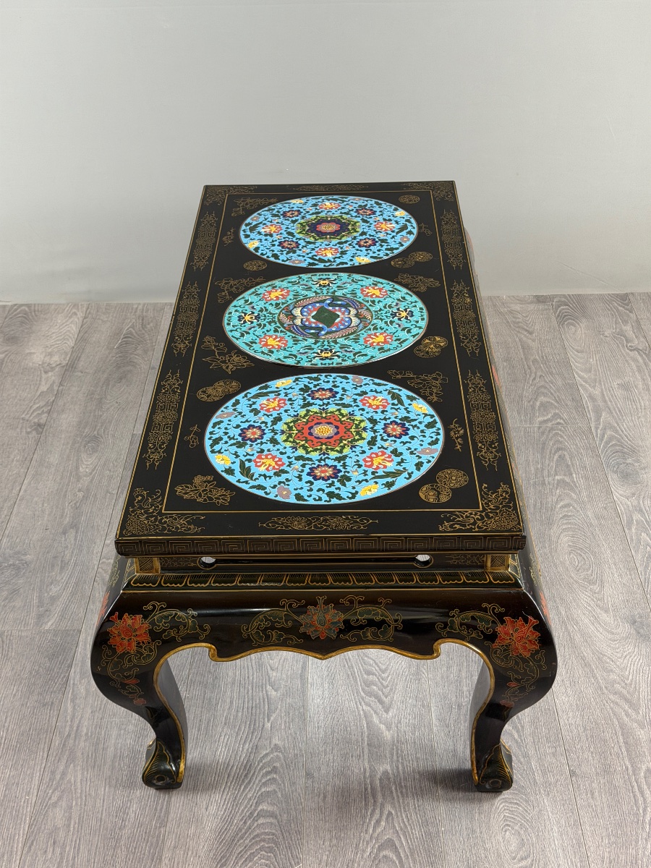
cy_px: 434
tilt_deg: -33.4
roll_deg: +0.9
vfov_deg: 39.7
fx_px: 1204
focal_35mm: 48
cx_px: 326
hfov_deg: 30.3
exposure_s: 1/50
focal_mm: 6.76
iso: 125
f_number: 1.78
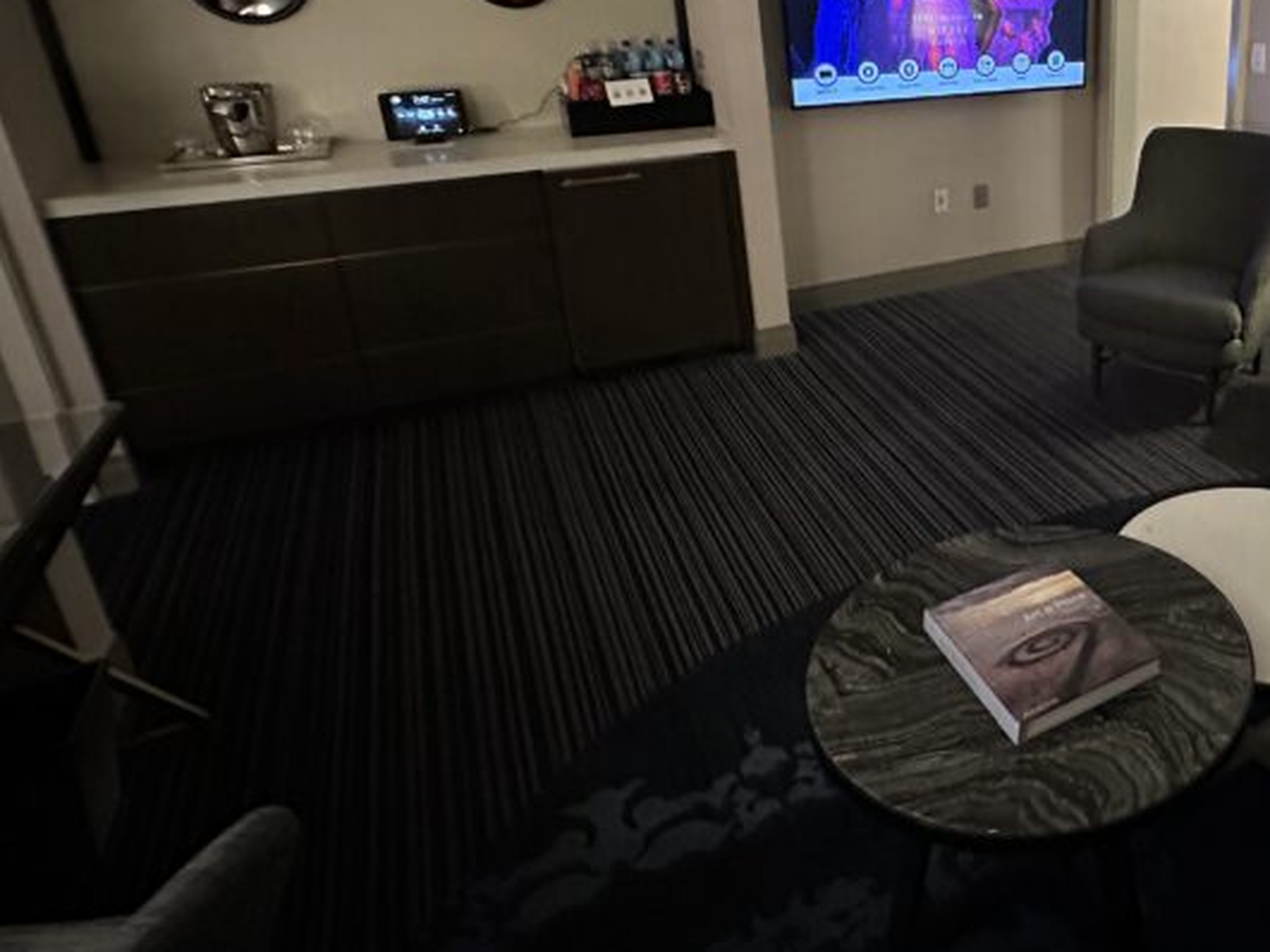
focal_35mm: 27
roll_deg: -0.4
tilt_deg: -19.4
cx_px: 1107
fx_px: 990
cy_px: 292
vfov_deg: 50.1
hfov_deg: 57.5
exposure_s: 1/40
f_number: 2.2
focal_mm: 2.22
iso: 1000
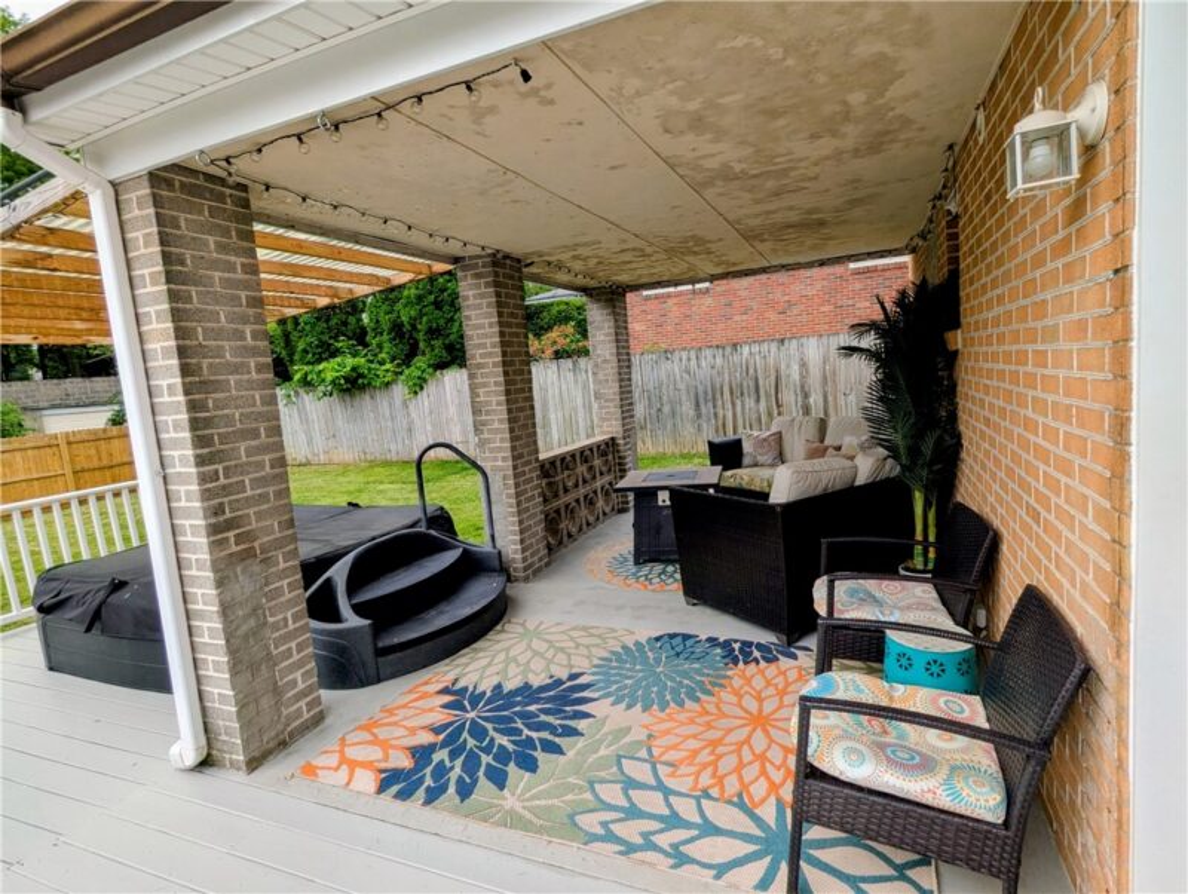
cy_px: 447
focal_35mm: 16
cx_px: 594
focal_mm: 2.35
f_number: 2.2
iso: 49
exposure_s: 1/743
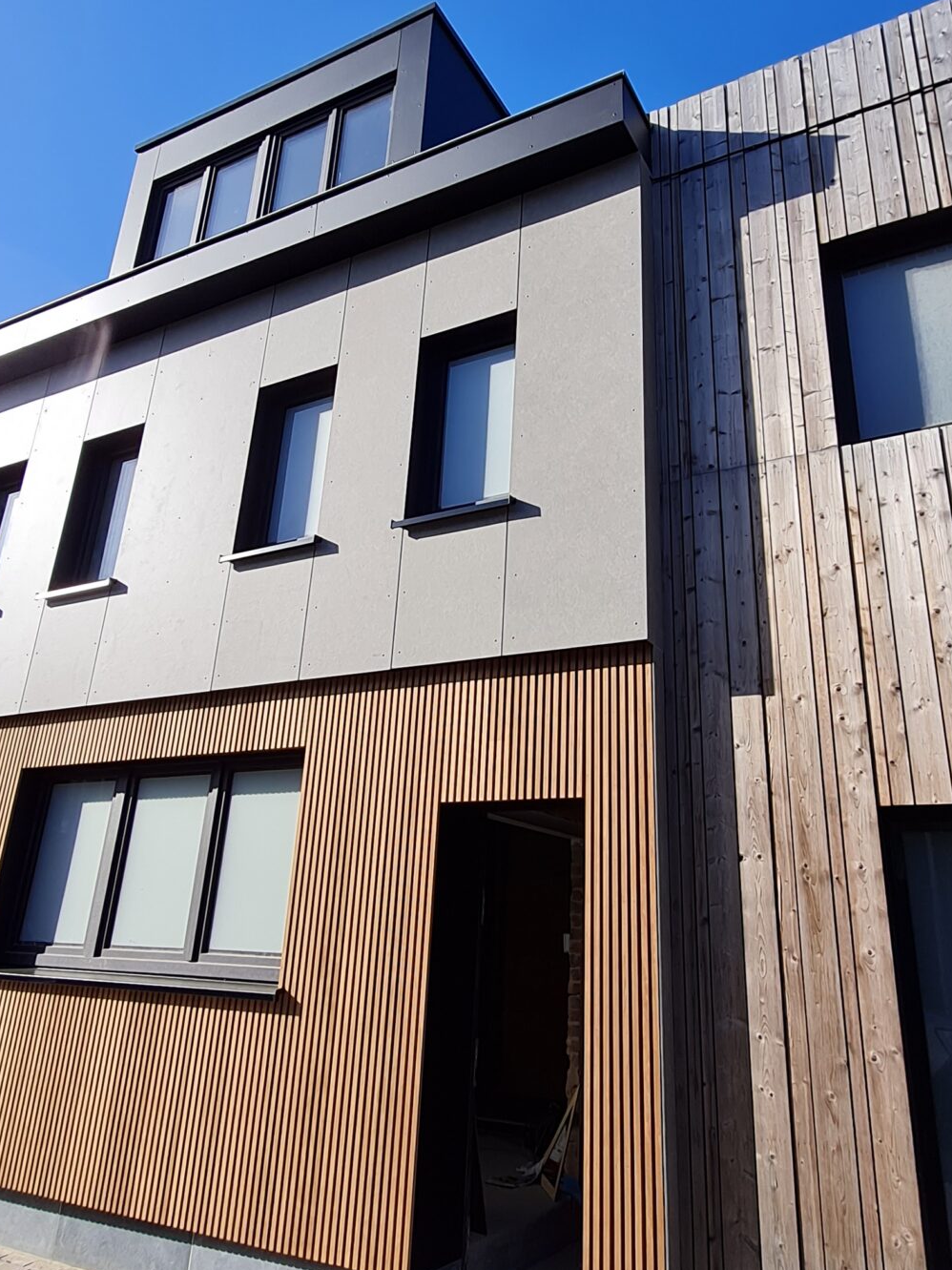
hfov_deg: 54.9
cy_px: 565
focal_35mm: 25
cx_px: 493
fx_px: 917
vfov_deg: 69.2
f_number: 2.2
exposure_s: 1/1116
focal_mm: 1.74
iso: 50
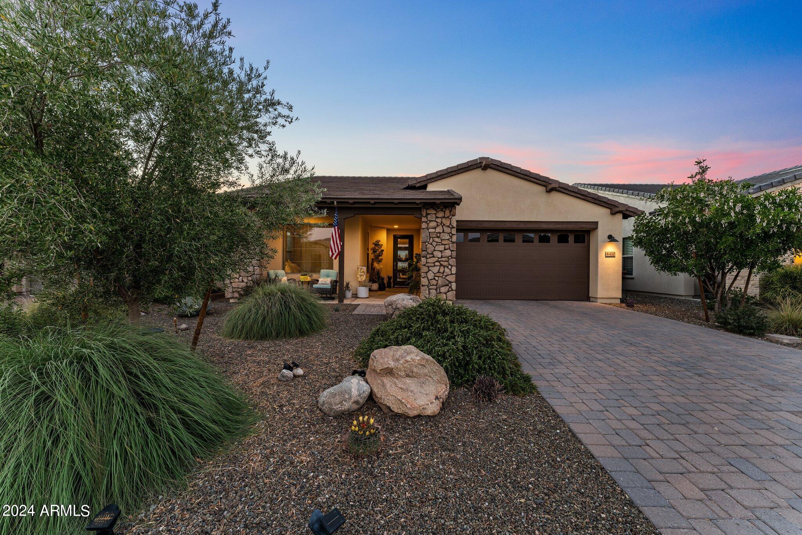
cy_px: 268
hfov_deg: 104.3
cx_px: 401
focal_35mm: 14
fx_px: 312
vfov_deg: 81.2
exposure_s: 1/2.5
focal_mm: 14
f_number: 8
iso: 400
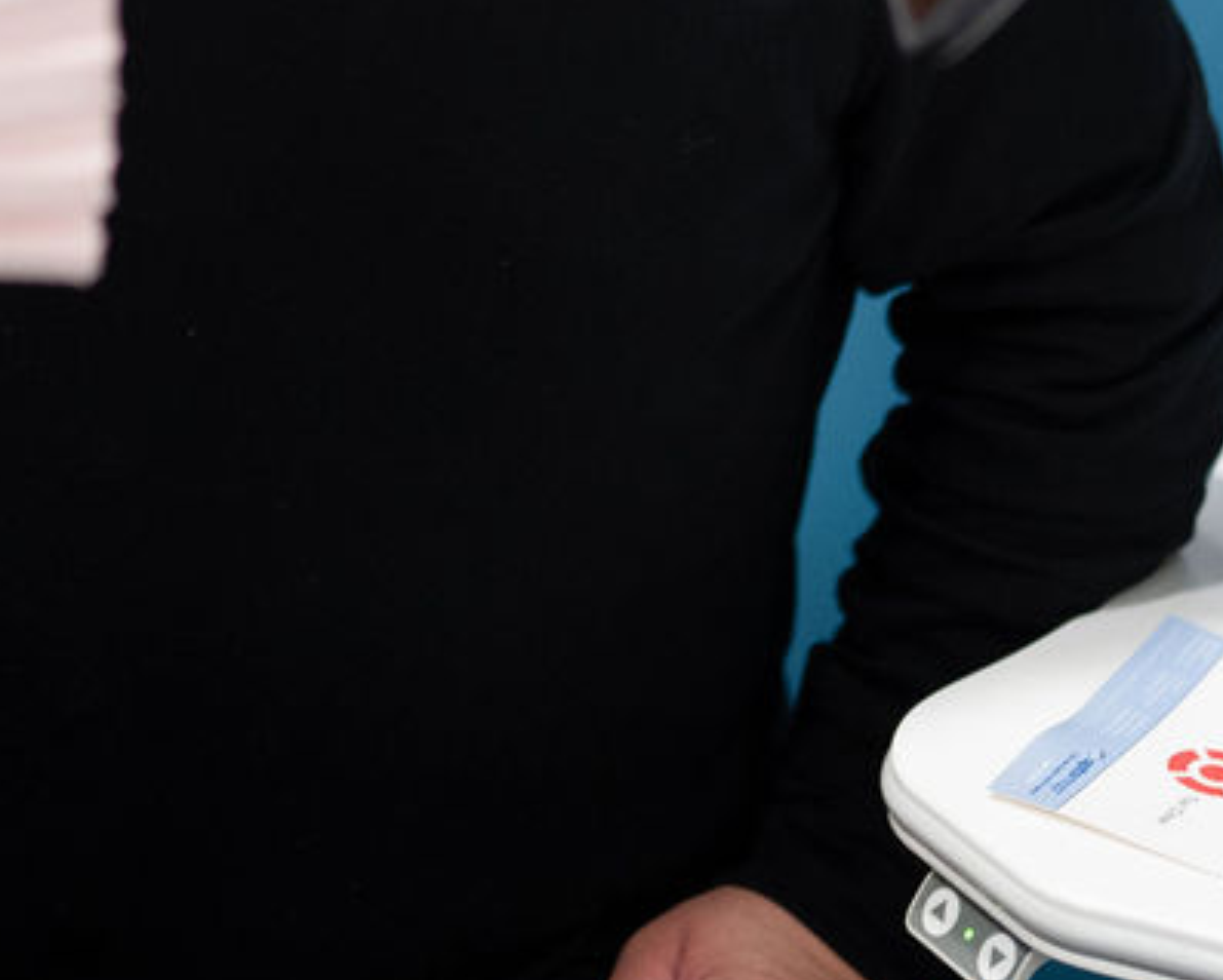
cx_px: 25
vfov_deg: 11.4
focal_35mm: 127
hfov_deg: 14.9
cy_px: -700
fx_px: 4599
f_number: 1.4
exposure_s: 1/200
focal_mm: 35
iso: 800
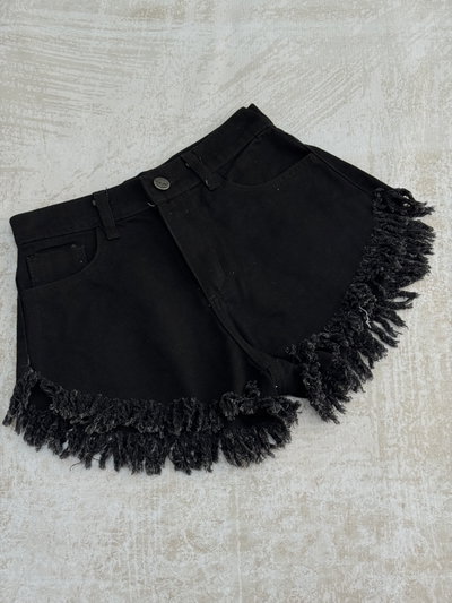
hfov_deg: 30.3
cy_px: 302
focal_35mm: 48
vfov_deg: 39.6
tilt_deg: -68.9
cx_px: 226
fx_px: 835
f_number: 1.78
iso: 50
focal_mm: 6.76
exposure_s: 1/137
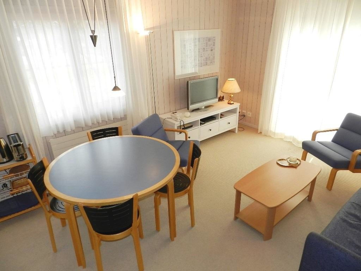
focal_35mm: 23
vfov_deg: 58.9
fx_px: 240
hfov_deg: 73.9
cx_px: 180
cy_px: 136
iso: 160
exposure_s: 1/100
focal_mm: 4
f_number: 3.4
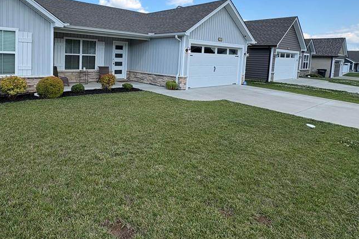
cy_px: 72
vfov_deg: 53.5
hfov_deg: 72.3
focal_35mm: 23
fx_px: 229
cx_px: 103
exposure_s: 1/968
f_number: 2.2
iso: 50
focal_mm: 2.22
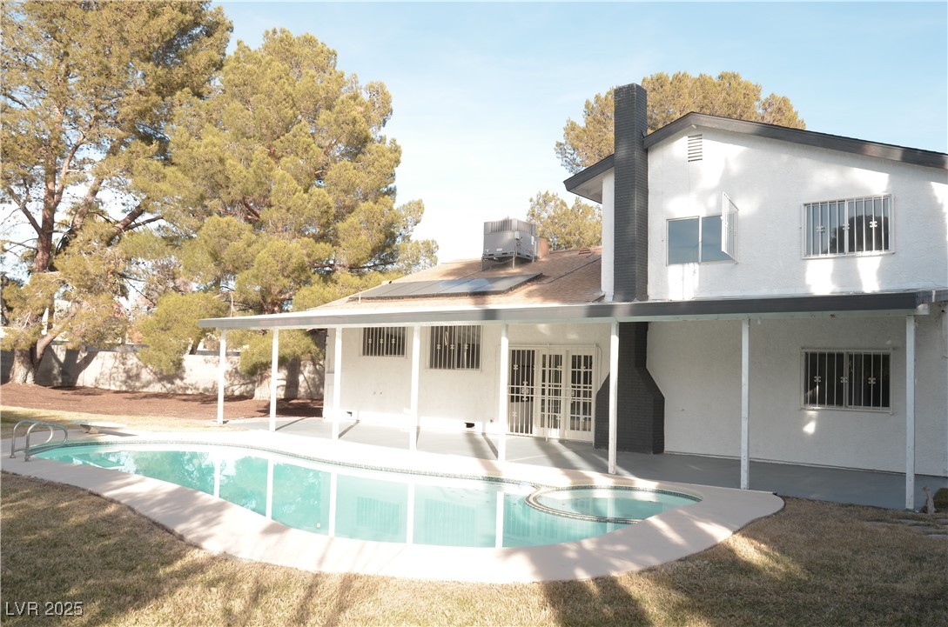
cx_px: 474
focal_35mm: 27
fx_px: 709
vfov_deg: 47.7
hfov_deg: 67.5
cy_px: 314
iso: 200
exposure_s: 1/200
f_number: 7.1
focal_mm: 18
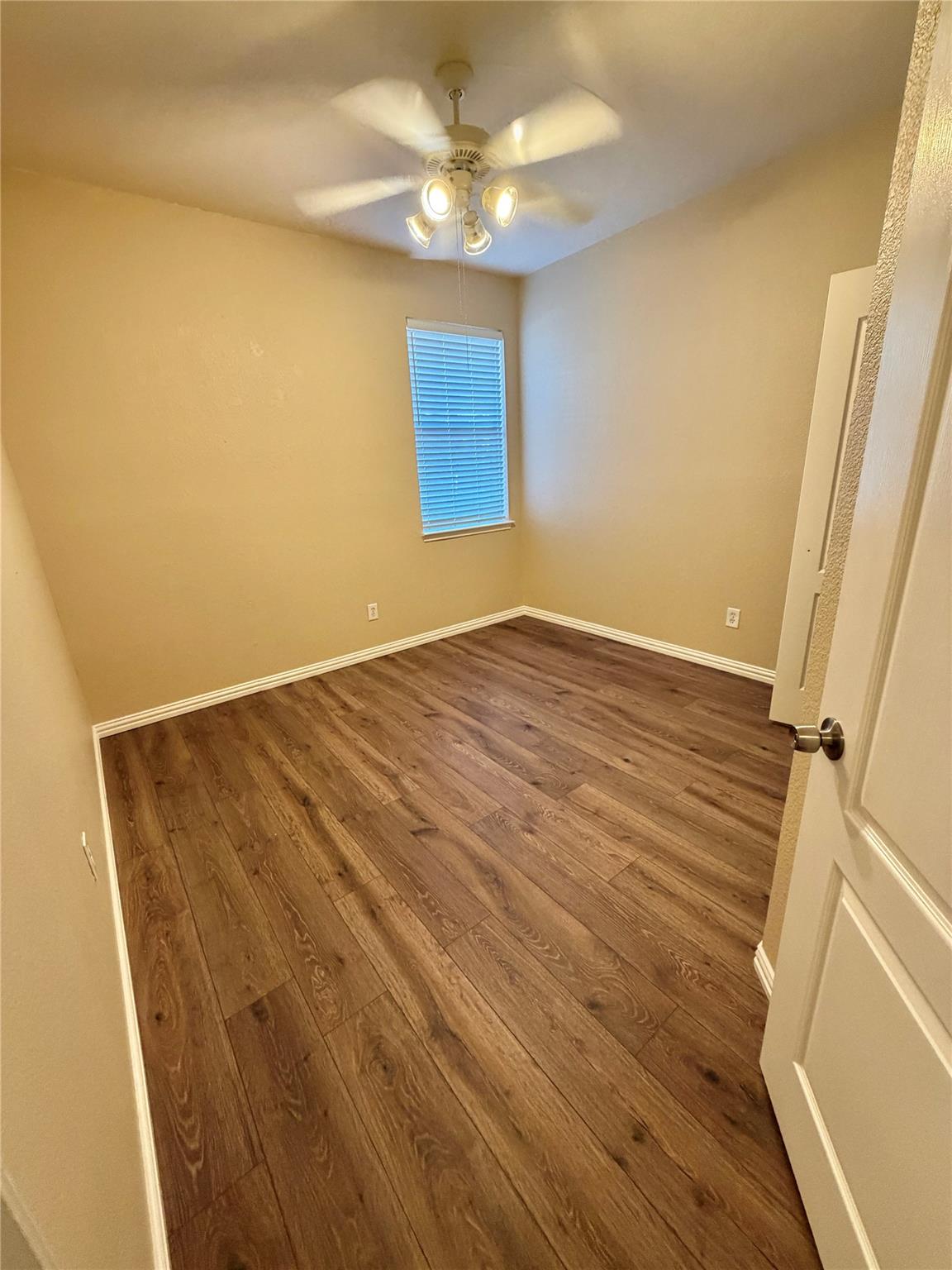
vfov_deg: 102.1
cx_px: 476
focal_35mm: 14
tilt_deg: -17.7
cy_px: 635
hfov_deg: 85.7
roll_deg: +3.0
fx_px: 513
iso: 400
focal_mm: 2.22
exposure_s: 1/60
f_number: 2.2
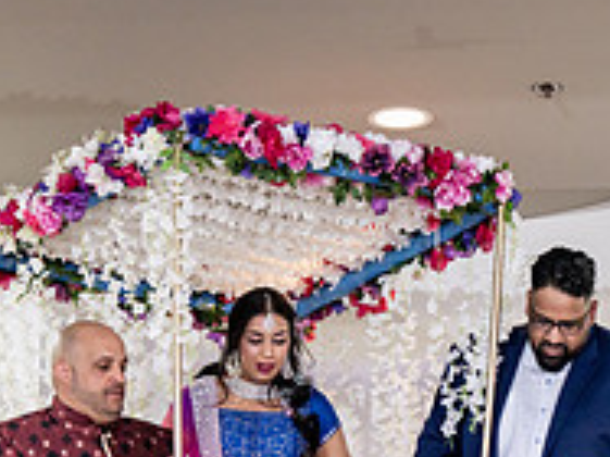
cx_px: 365
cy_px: 579
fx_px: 3733
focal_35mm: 212
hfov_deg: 9.3
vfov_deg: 6.9
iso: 1250
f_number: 2.8
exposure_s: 1/200
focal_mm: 70
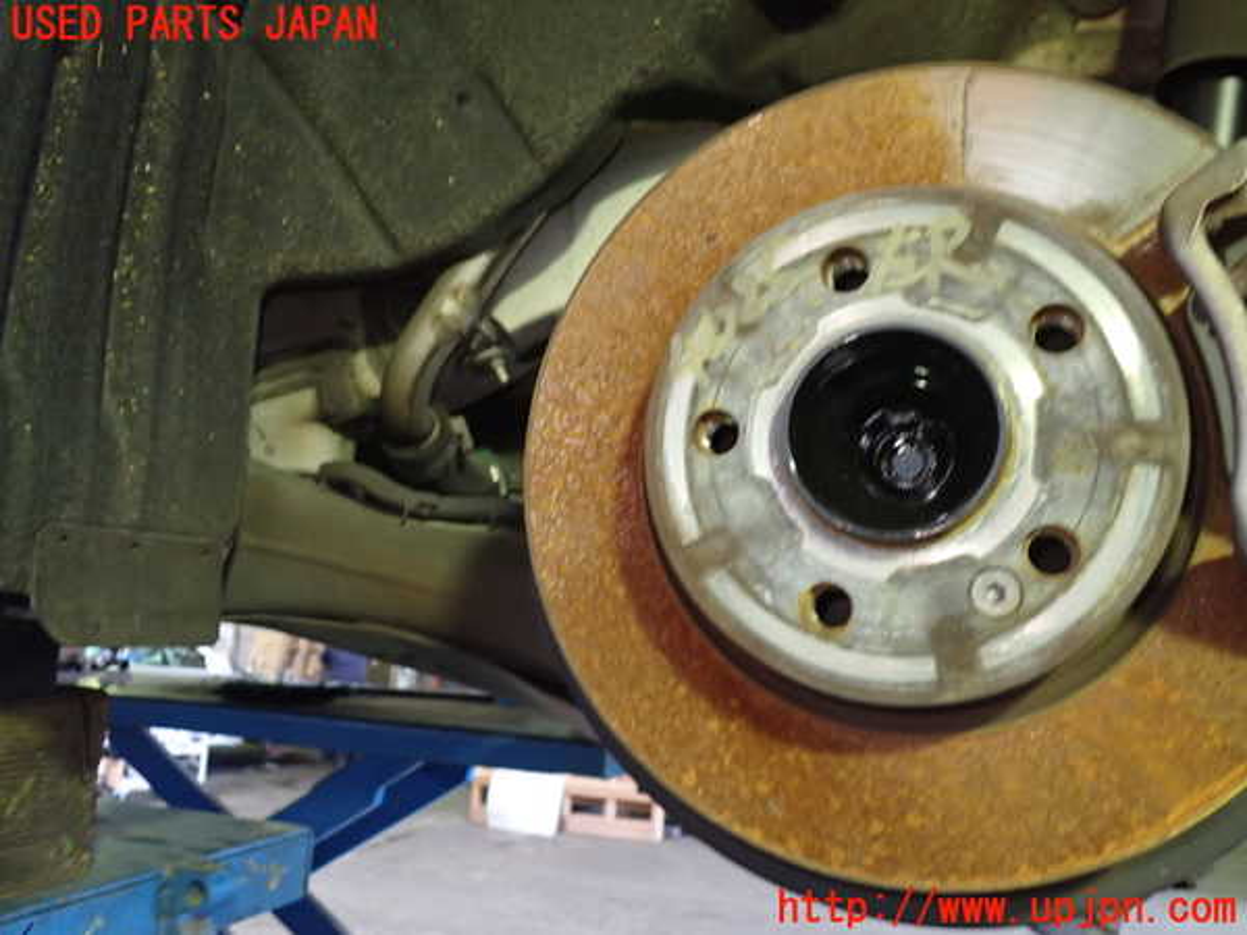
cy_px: 468
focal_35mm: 30
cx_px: 624
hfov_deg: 60.0
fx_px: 1081
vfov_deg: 46.8
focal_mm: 5.4
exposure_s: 1/30
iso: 500
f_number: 2.3
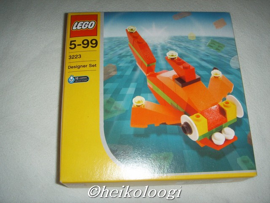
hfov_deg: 47.9
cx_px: 135
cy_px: 102
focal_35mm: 39
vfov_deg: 36.8
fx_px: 304
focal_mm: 6.6
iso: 100
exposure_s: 1/45
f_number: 3.5
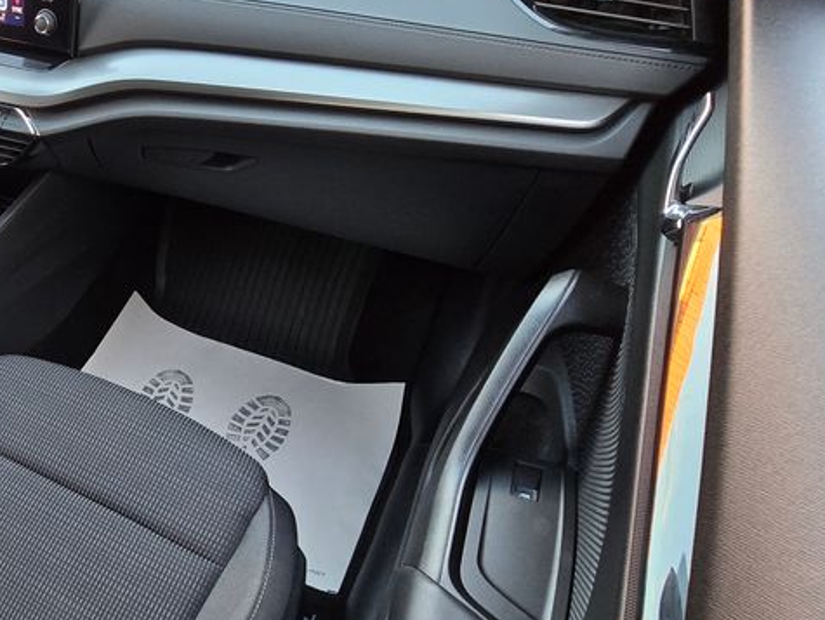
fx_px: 668
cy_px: 392
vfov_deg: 49.3
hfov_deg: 50.2
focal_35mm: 28
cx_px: -16
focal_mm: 2.2
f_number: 2.2
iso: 400
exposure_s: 1/50
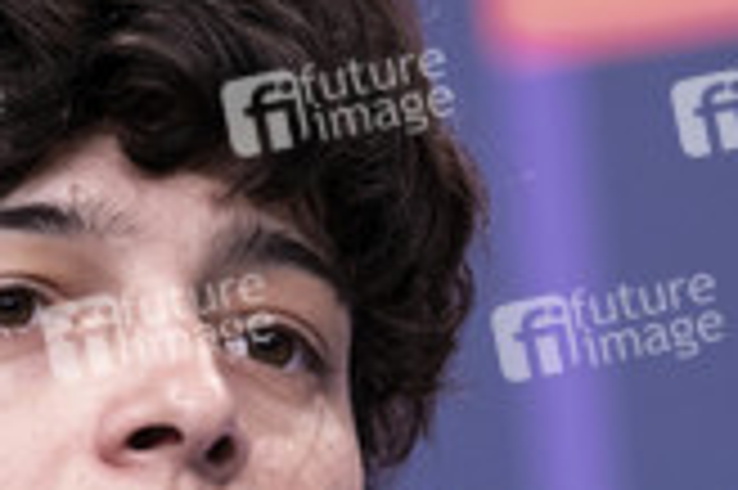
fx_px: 11857
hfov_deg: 3.6
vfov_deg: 2.4
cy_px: 441
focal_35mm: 579
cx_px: 218
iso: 1250
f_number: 2.8
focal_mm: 140
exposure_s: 1/140
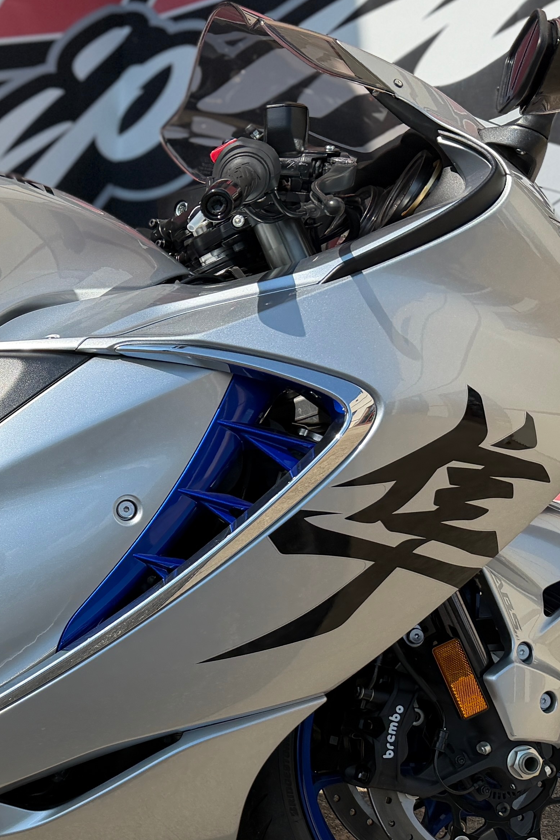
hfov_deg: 20.4
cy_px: 544
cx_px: -164
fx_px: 1423
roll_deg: -0.3
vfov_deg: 32.7
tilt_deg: -13.7
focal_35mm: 61
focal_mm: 6.76
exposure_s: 1/4975
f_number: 1.78
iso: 100
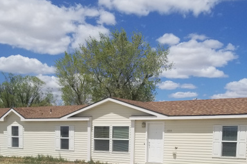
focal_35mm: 54
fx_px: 370
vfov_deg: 23.4
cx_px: 103
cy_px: 184
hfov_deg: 36.8
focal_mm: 4.25
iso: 50
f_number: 1.7
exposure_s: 1/4816
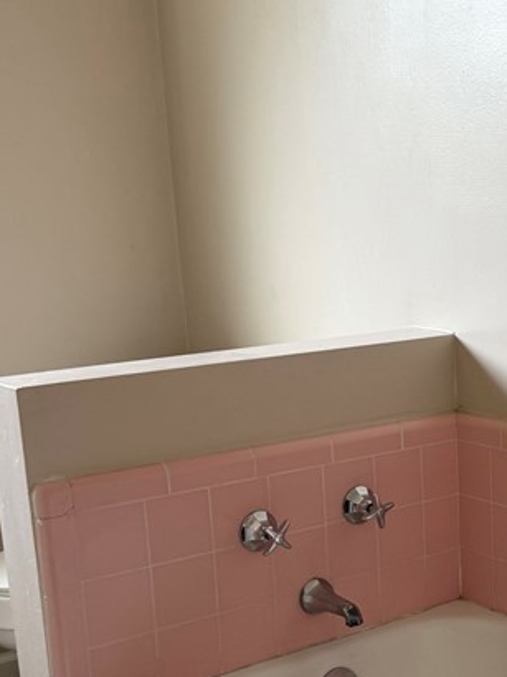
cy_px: 476
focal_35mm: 60
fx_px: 1173
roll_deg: +1.0
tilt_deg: -14.2
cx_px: 525
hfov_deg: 23.2
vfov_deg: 31.8
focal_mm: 6.76
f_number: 1.78
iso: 125
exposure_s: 1/120
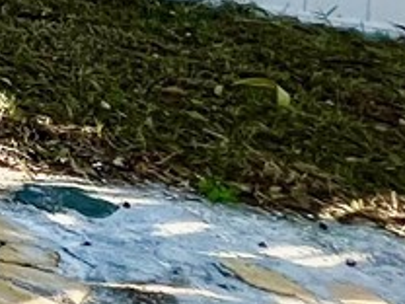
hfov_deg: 9.9
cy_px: -362
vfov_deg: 12.4
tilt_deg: -2.0
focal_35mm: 100
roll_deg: -0.7
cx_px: -976
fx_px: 1170
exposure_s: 1/267
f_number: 1.8
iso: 32
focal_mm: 1.57
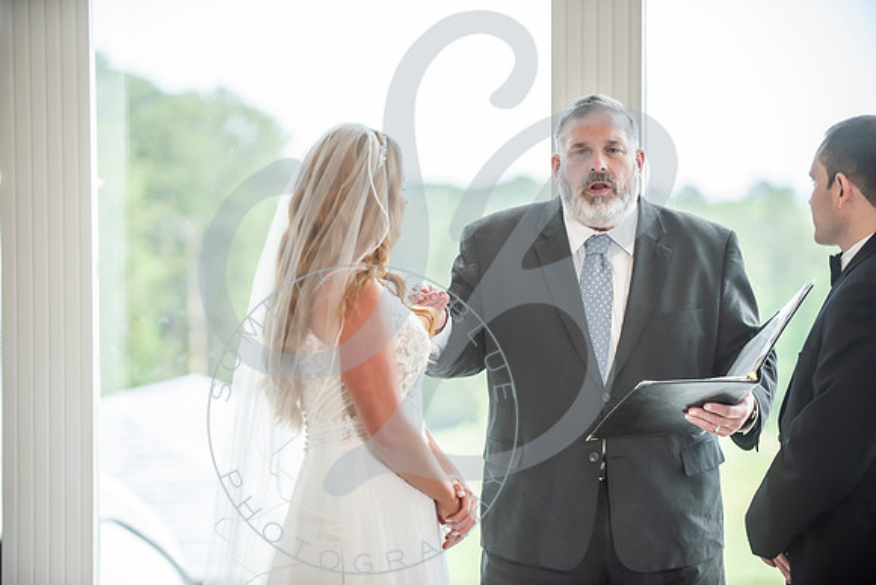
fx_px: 3141
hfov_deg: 15.9
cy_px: 292
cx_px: 438
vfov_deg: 10.6
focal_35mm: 129
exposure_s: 1/160
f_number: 2.8
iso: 200
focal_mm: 125
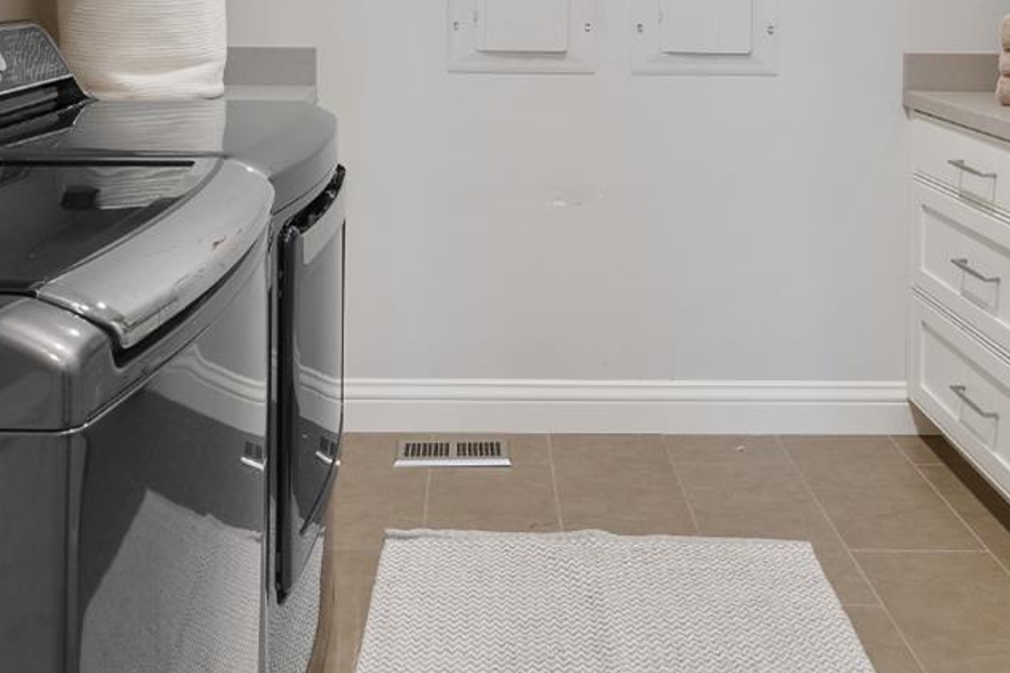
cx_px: 489
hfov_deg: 50.7
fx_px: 1066
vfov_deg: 31.9
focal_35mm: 38
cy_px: -26
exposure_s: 1/5
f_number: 8
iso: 400
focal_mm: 16
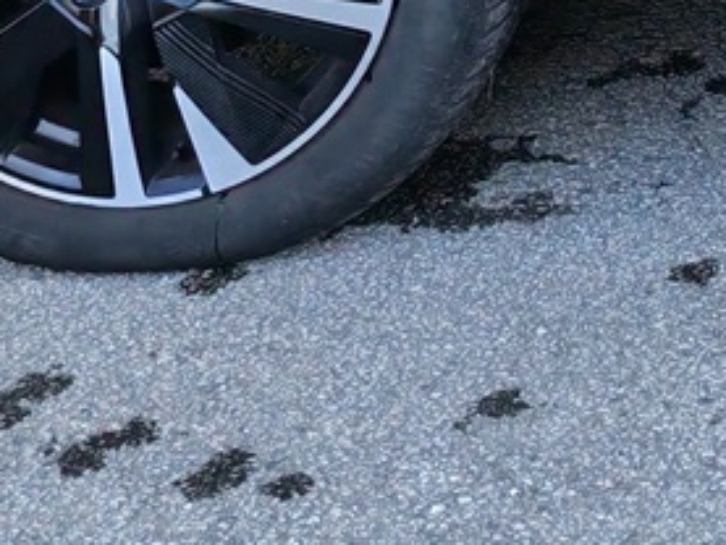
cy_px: -967
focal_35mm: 133
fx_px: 2791
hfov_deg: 12.8
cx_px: 1491
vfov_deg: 9.3
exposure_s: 1/230
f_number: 1.6
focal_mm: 6.55
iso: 50
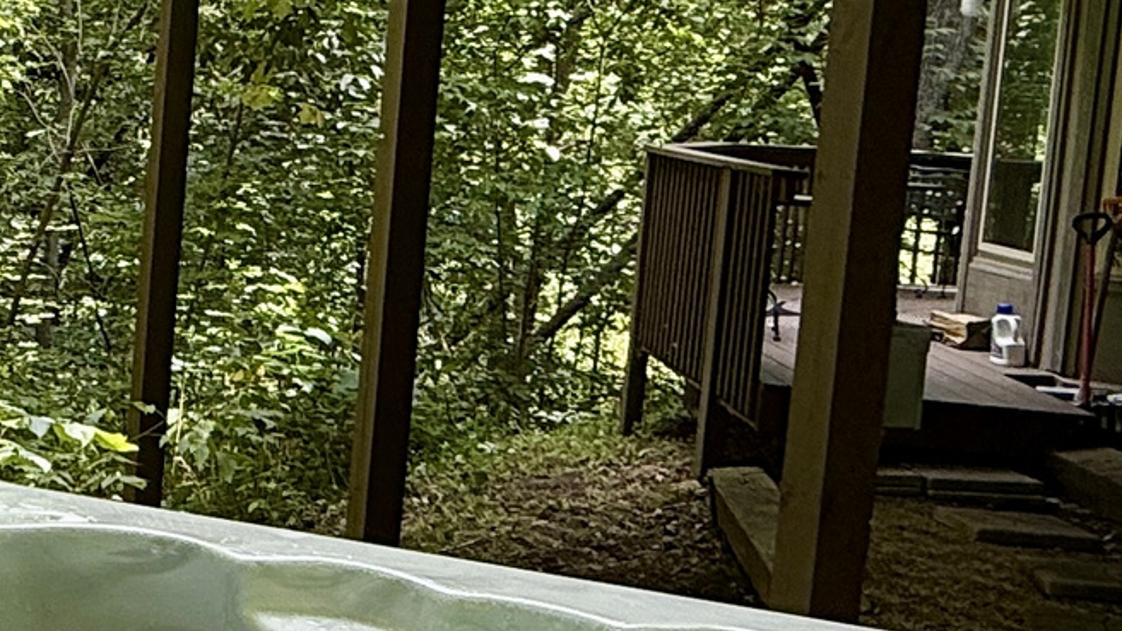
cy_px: 226
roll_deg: -3.6
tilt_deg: -5.0
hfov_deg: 28.0
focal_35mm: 66
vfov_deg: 18.2
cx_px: -210
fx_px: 1964
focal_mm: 2.22
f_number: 2.2
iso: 50
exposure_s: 1/155
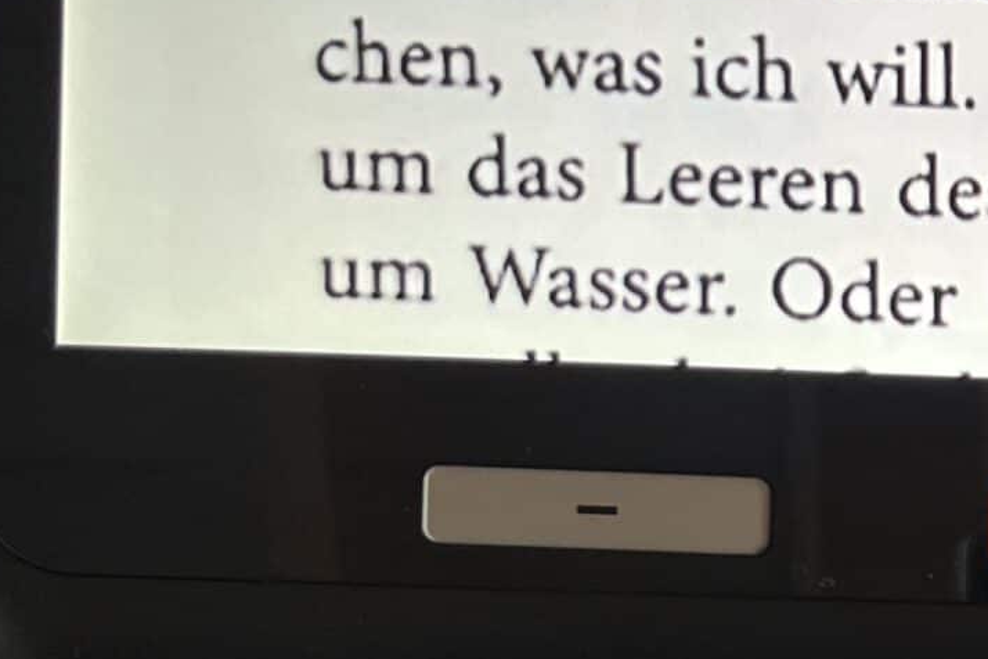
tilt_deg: -50.0
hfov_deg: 19.4
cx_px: 1287
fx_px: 2662
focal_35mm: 97
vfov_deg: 13.9
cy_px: 691
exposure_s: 1/100
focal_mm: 5.7
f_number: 1.5
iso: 125
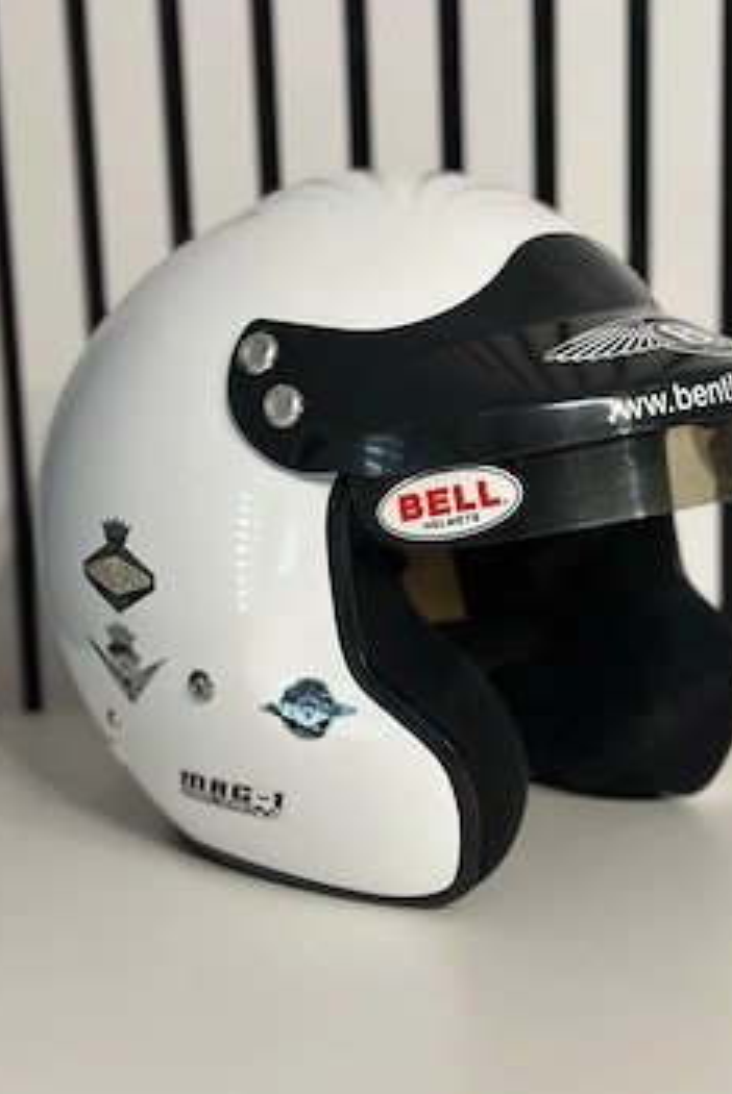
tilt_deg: -9.2
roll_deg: +1.7
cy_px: 541
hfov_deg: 23.8
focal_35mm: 57
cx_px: 447
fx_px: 1735
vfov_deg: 35.0
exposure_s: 1/60
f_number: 1.78
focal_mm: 6.86
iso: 160
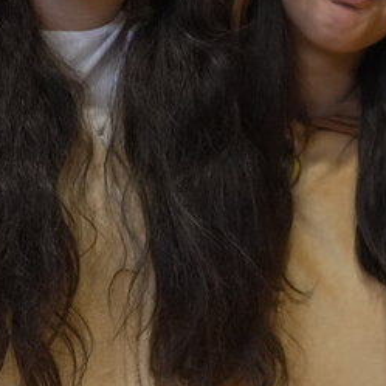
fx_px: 1413
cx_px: 375
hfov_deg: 15.3
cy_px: 126
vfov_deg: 15.5
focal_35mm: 112
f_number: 4
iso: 4000
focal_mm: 32
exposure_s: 1/200
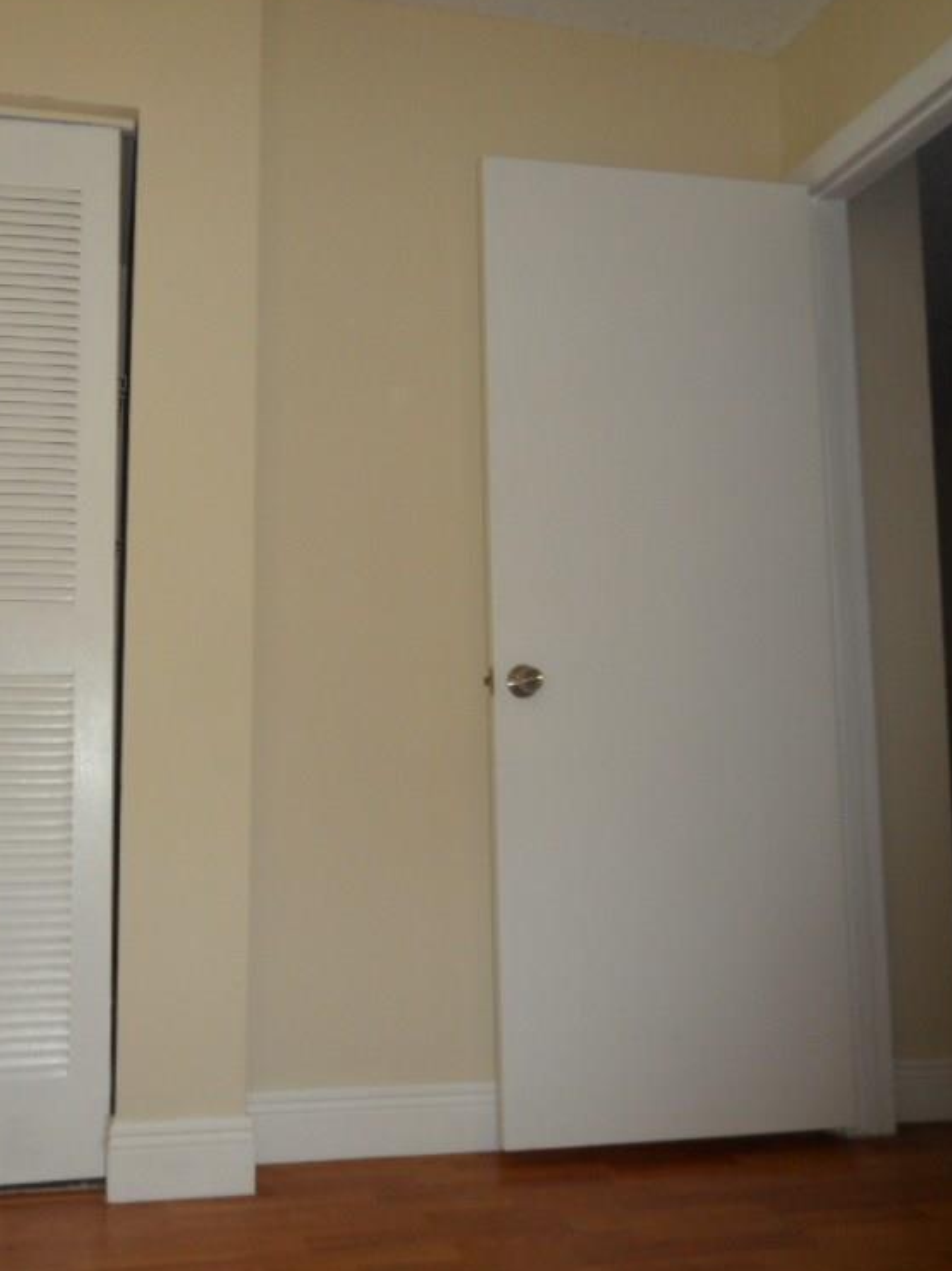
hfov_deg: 47.4
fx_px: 1064
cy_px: 634
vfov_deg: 61.7
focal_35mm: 29
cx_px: 313
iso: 100
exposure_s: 1/30
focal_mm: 3.6
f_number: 3.4
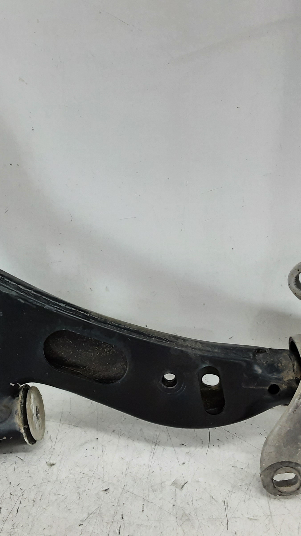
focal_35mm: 40
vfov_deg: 50.5
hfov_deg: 29.5
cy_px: 273
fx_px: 568
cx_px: 103
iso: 100
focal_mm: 2.91
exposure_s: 1/50
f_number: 1.9
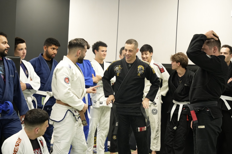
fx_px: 451
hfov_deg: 28.8
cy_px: 77
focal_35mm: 70
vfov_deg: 19.5
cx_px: 116
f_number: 4
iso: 3200
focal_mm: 70
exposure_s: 1/100
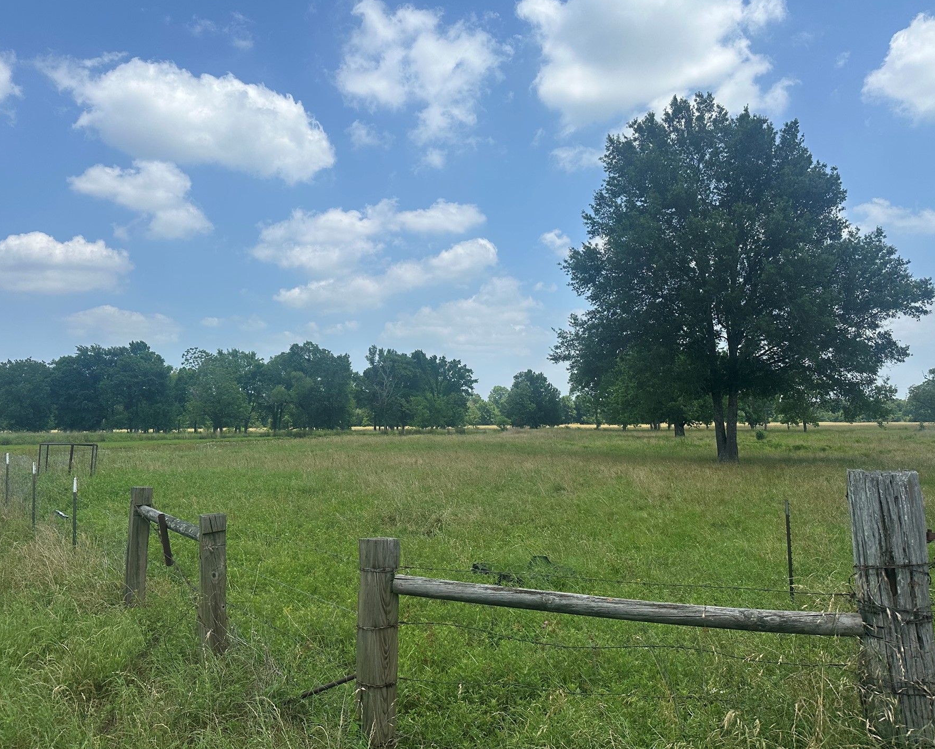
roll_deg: +0.3
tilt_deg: +4.0
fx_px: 747
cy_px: 366
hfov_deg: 64.1
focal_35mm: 27
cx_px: 477
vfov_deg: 53.2
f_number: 1.78
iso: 80
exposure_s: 1/5525
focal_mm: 6.86
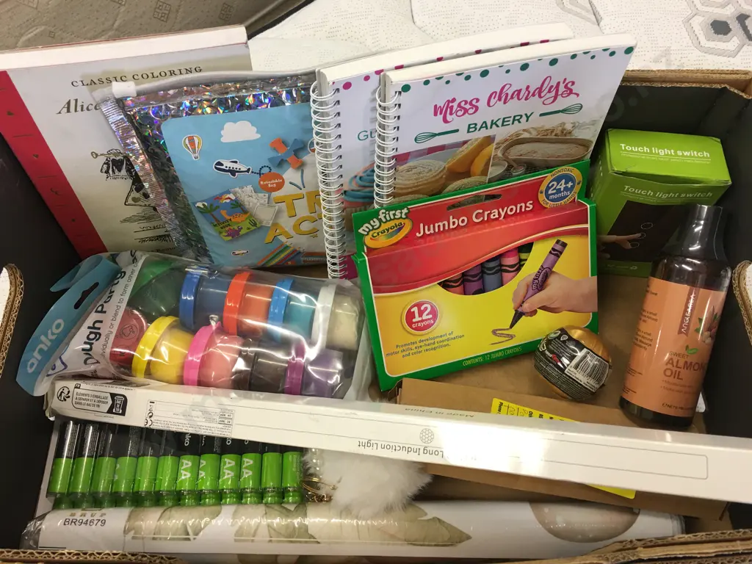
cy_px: 282
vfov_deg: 48.2
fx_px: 630
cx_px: 376
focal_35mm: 29
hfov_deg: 61.7
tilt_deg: -61.1
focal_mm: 4.15
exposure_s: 1/33
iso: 50
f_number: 2.2
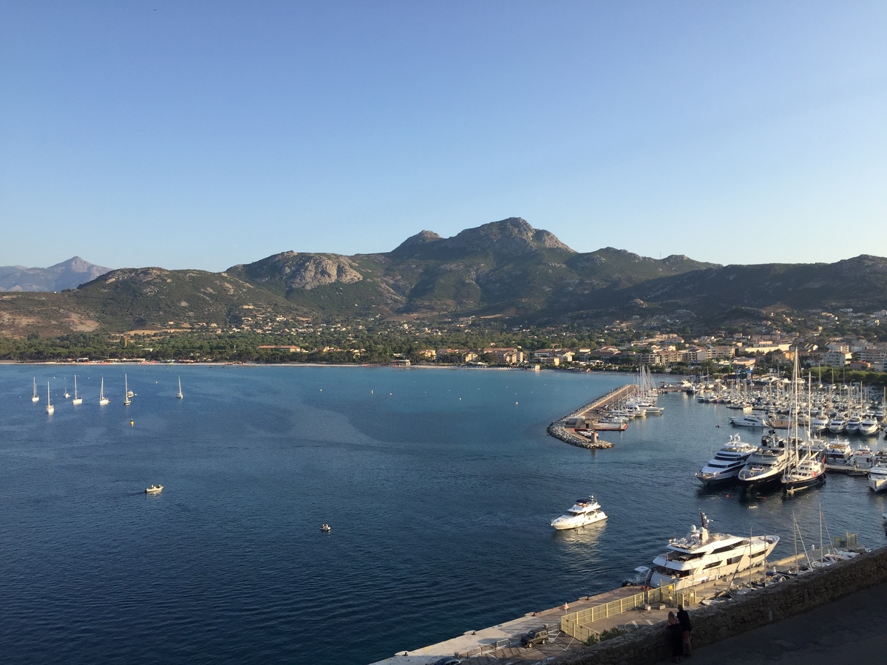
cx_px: 444
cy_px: 332
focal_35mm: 29
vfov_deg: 48.2
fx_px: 743
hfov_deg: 61.7
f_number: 2.2
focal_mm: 4.15
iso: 32
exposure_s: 1/942
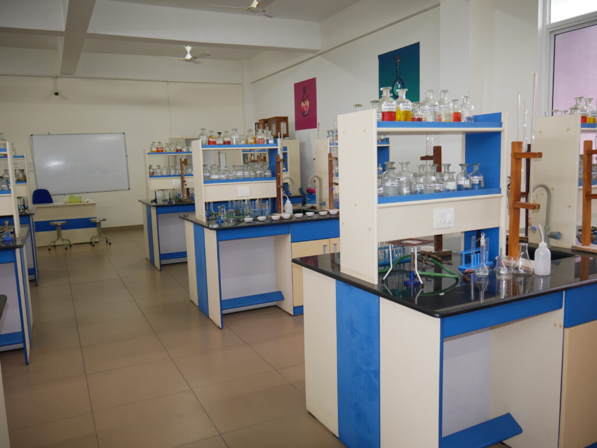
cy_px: 224
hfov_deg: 63.4
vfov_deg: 49.8
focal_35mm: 28
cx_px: 298
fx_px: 483
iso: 320
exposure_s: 1/60
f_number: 3.5
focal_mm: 14
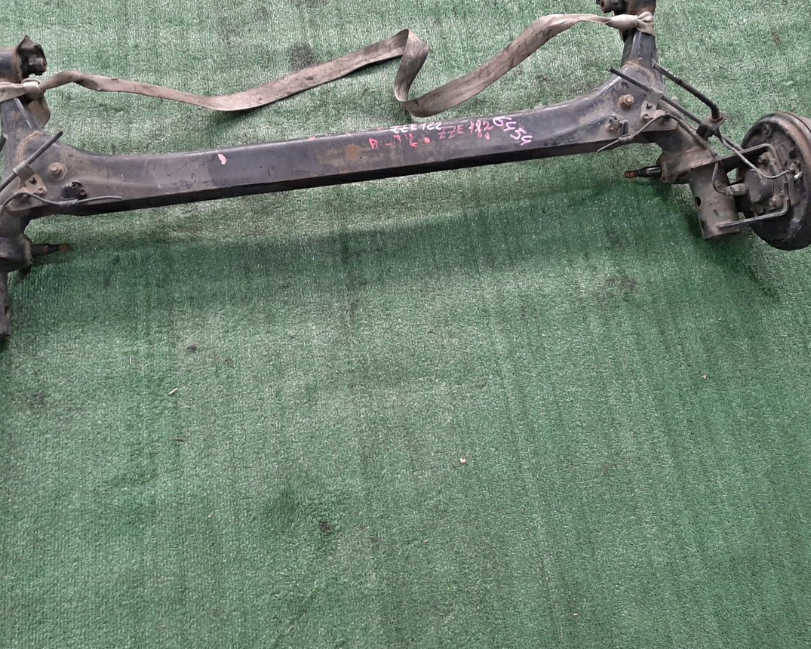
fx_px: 816
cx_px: 335
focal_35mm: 34
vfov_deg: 43.2
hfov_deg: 52.6
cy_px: 267
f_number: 1.7
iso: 154
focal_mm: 3.93
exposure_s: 1/50
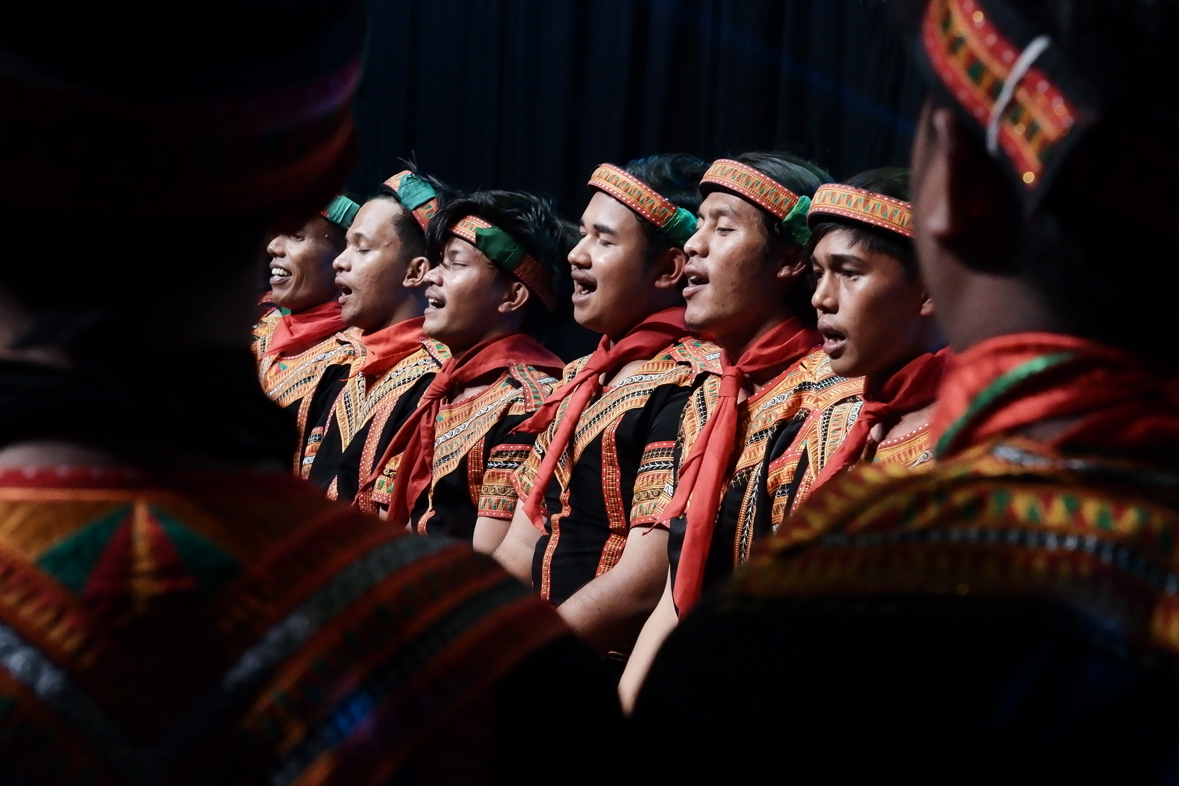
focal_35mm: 53
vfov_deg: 25.5
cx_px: 590
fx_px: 1735
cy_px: 393
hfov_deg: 37.5
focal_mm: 35
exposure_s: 1/200
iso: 4000
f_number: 5.6
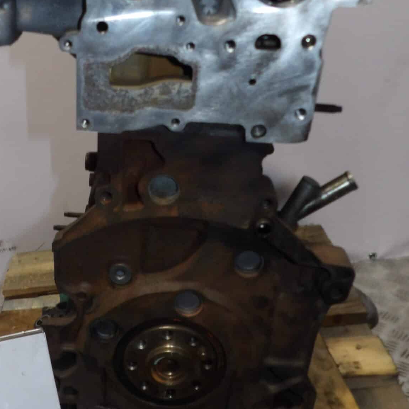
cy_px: 246
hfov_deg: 35.6
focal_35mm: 47
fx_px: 628
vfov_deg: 35.9
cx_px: 128
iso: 200
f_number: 3.2
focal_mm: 4.3
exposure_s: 1/60
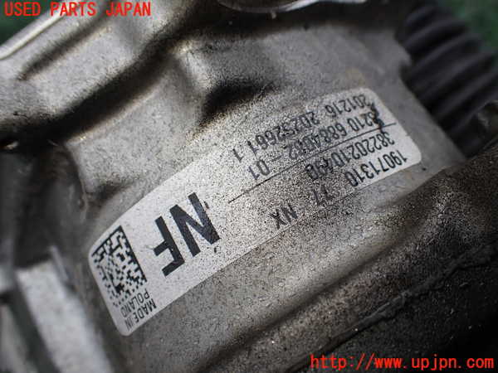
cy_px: 186
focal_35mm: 30
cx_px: 249
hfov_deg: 60.0
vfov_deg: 46.8
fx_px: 432
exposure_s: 1/160
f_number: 3.2
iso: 100
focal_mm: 5.4
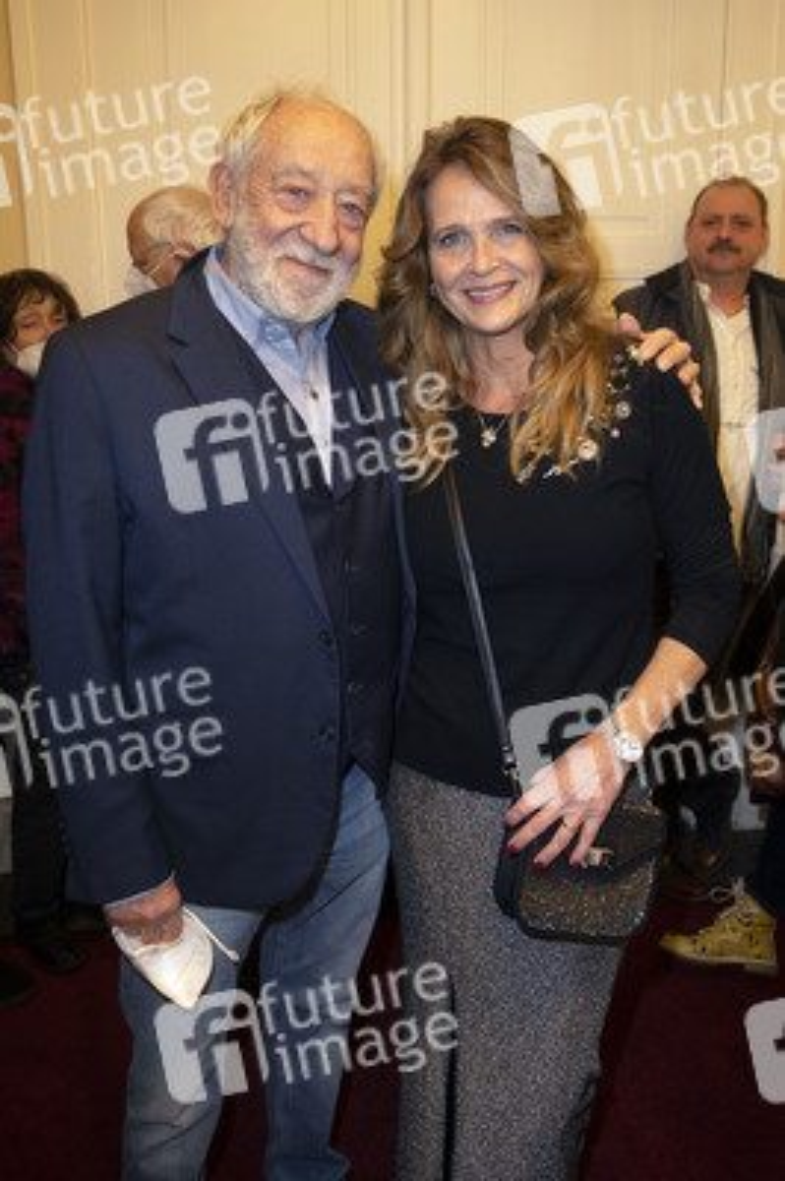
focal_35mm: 31
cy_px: 590
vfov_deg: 60.3
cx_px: 392
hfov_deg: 42.3
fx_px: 1016
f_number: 5
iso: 1250
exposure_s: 1/50
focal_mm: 31
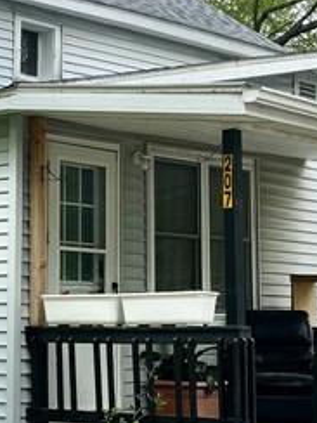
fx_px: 1331
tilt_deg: +5.7
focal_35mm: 109
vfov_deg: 18.0
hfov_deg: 13.5
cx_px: 35
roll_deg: +0.0
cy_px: 172
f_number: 1.6
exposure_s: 1/1616
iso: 50
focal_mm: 5.96
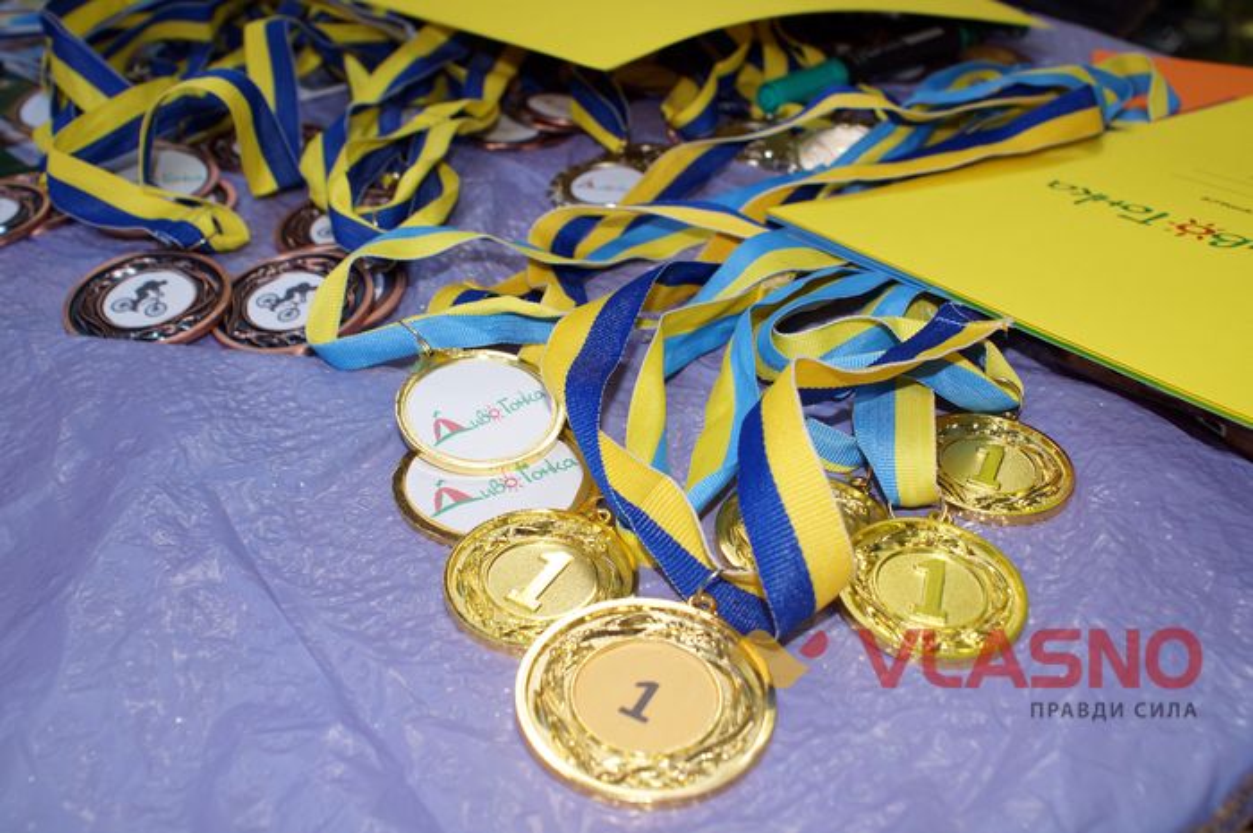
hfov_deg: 49.6
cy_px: 416
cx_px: 626
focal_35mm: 39
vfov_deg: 34.1
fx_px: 1356
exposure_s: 1/125
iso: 100
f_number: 6.3
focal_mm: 26
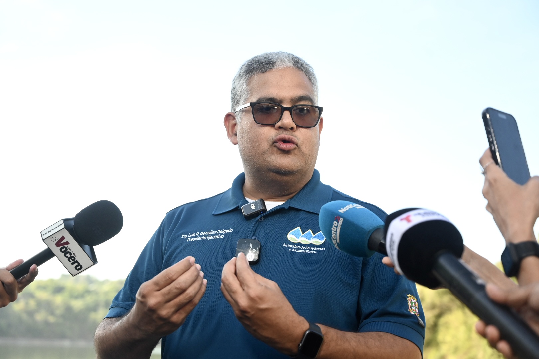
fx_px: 823
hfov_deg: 36.2
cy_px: 180
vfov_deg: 24.6
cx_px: 270
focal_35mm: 55
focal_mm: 55
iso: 1600
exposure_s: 1/2500
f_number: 4
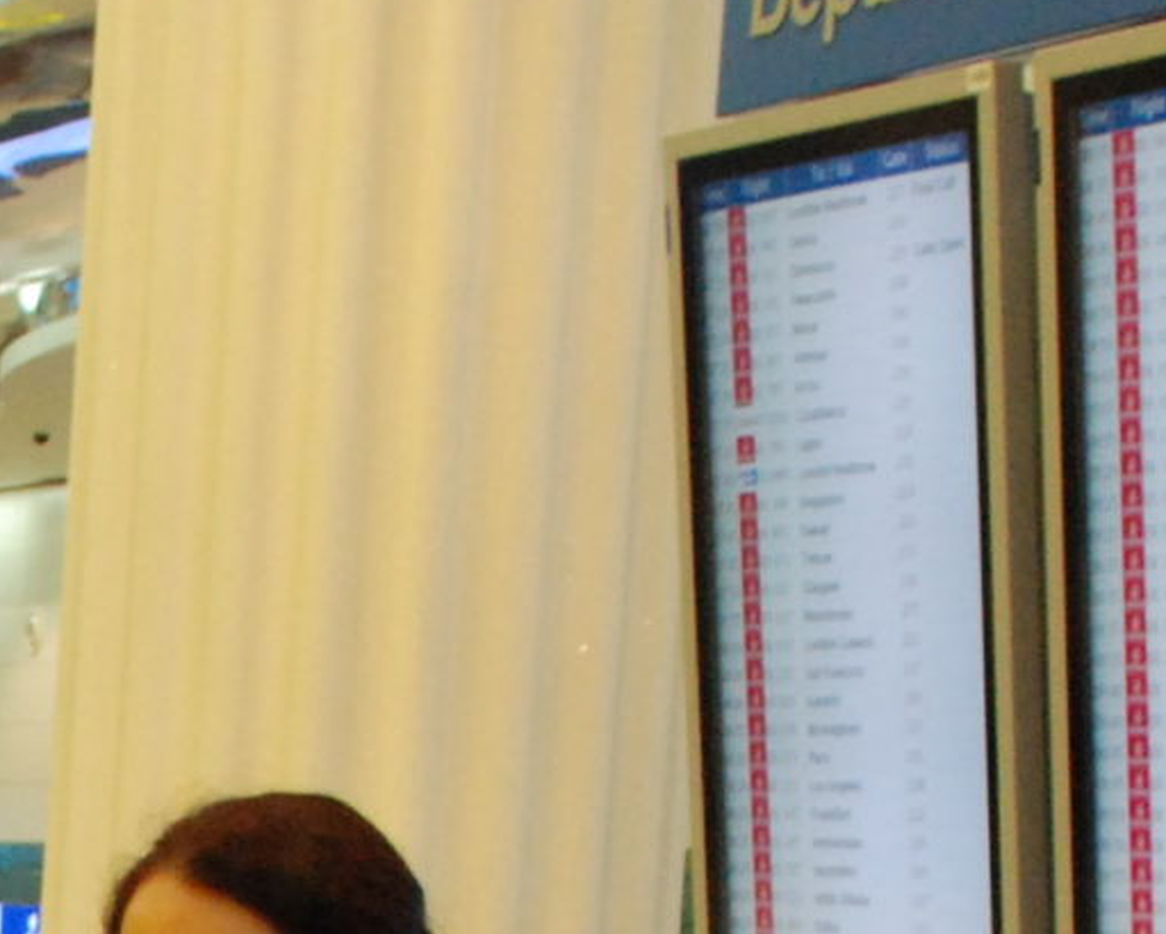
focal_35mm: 155
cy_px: 1738
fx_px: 5351
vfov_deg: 9.4
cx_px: -153
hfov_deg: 12.2
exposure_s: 1/90
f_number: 4.8
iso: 1250
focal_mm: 22
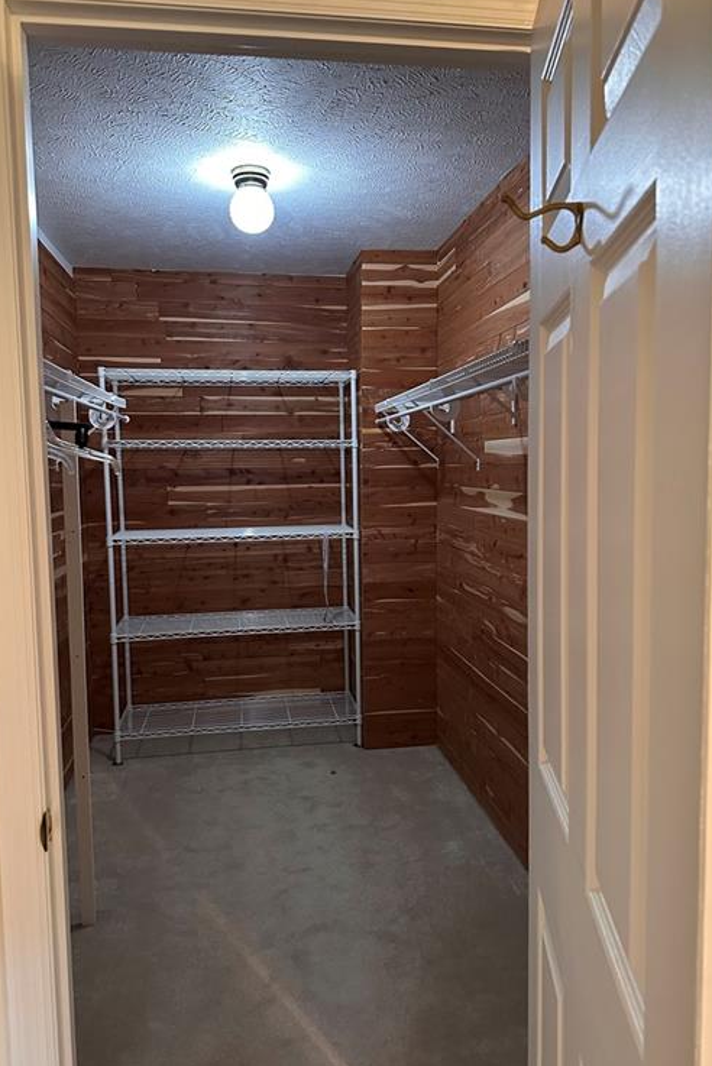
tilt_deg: -3.2
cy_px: 540
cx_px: 360
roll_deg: +0.7
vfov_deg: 69.4
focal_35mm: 26
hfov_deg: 49.6
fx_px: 771
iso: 640
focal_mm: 6.86
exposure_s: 1/60
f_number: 1.78
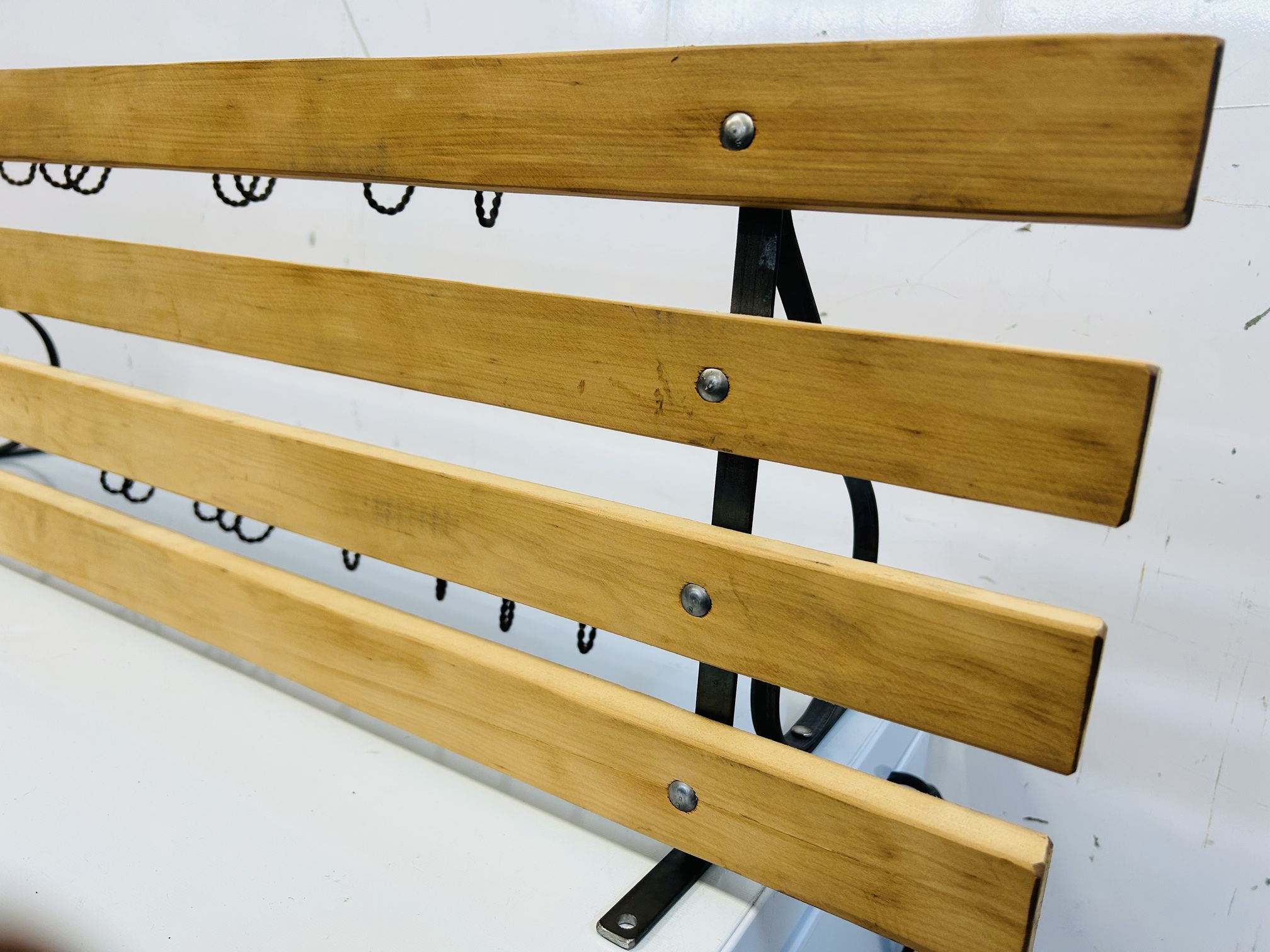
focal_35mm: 26
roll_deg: -4.2
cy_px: 476
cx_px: 635
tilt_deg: -13.9
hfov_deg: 67.3
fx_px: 954
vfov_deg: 53.1
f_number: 1.5
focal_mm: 5.7
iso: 80
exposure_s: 1/50
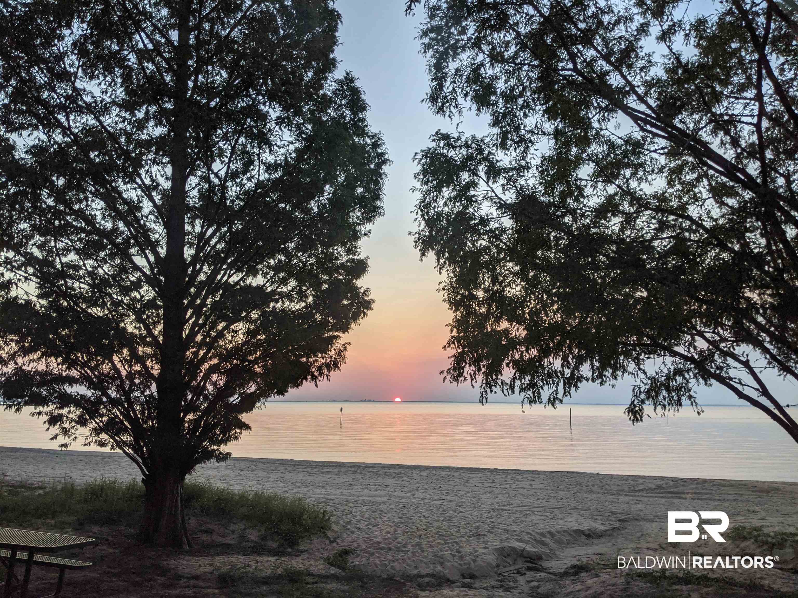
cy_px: 299
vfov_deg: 51.4
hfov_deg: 65.3
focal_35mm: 27
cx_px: 399
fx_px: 622
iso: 63
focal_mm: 4.44
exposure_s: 1/208
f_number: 1.8
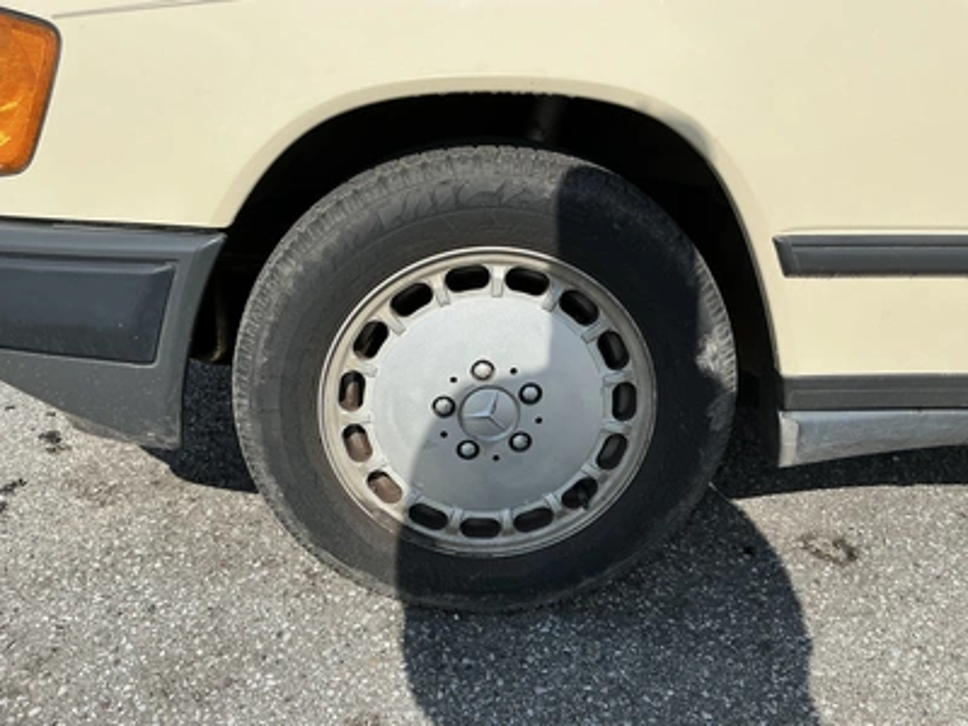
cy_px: 363
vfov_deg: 49.7
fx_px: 783
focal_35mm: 28
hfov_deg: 63.4
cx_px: 484
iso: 25
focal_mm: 3
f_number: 1.8
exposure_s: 1/3322
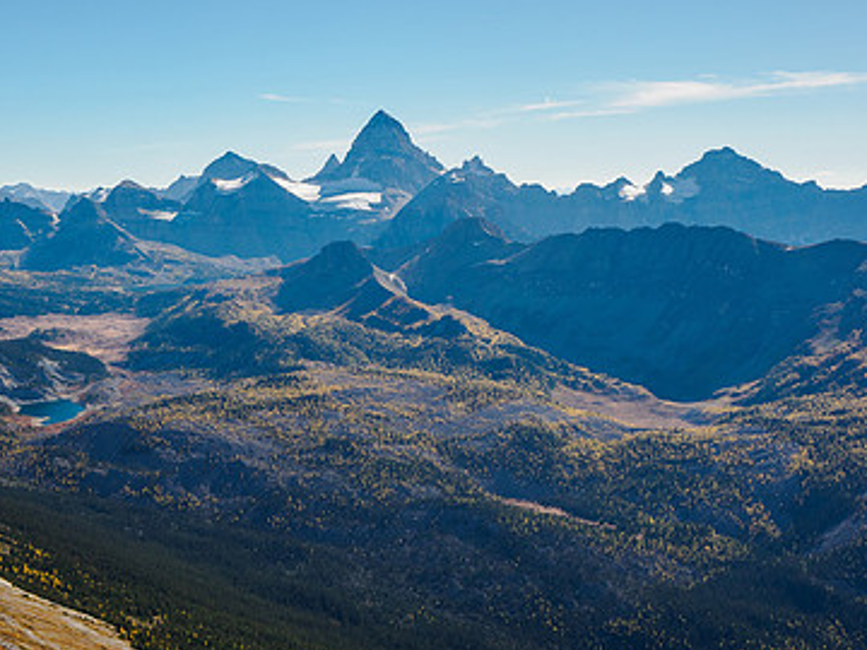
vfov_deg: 25.2
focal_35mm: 58
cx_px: 178
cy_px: 302
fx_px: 1453
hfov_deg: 32.4
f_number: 8
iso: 200
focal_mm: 18
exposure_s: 1/160
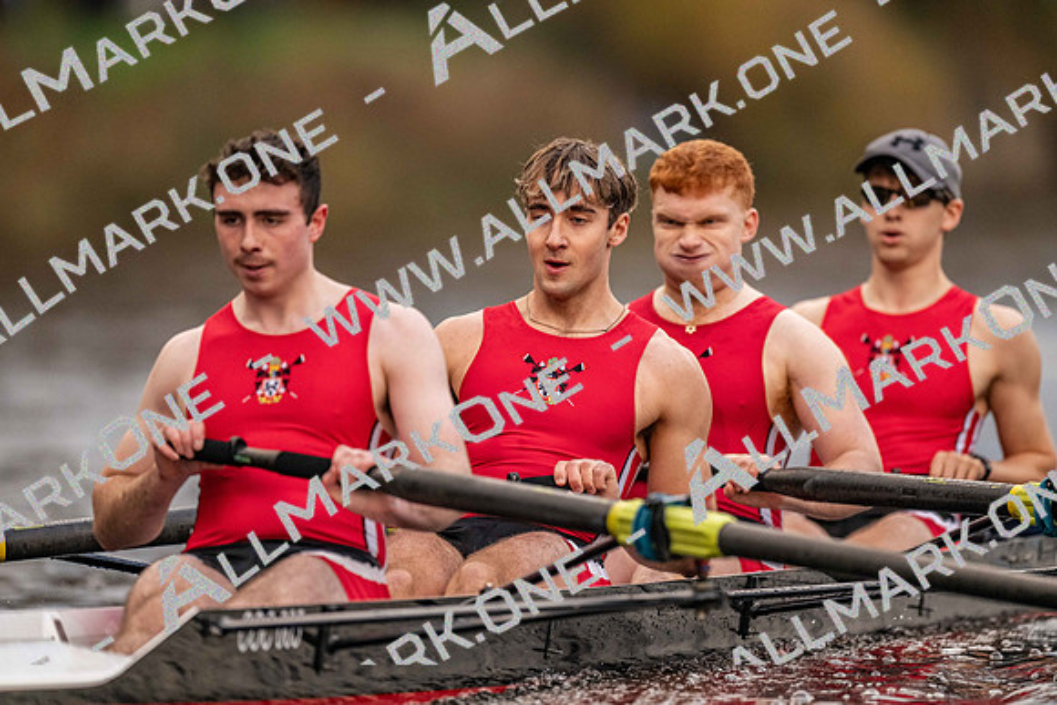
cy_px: 352
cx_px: 528
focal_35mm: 600
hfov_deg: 3.4
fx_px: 17620
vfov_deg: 2.3
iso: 2800
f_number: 4
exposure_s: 1/2500
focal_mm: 600
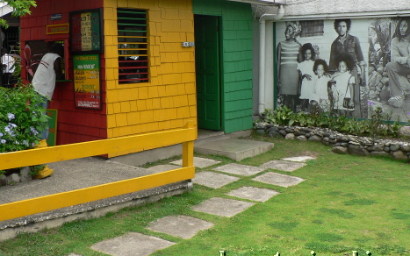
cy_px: 86
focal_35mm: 45
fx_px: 503
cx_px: 167
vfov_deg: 28.4
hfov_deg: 44.2
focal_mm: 6
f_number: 4
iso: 64
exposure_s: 1/200
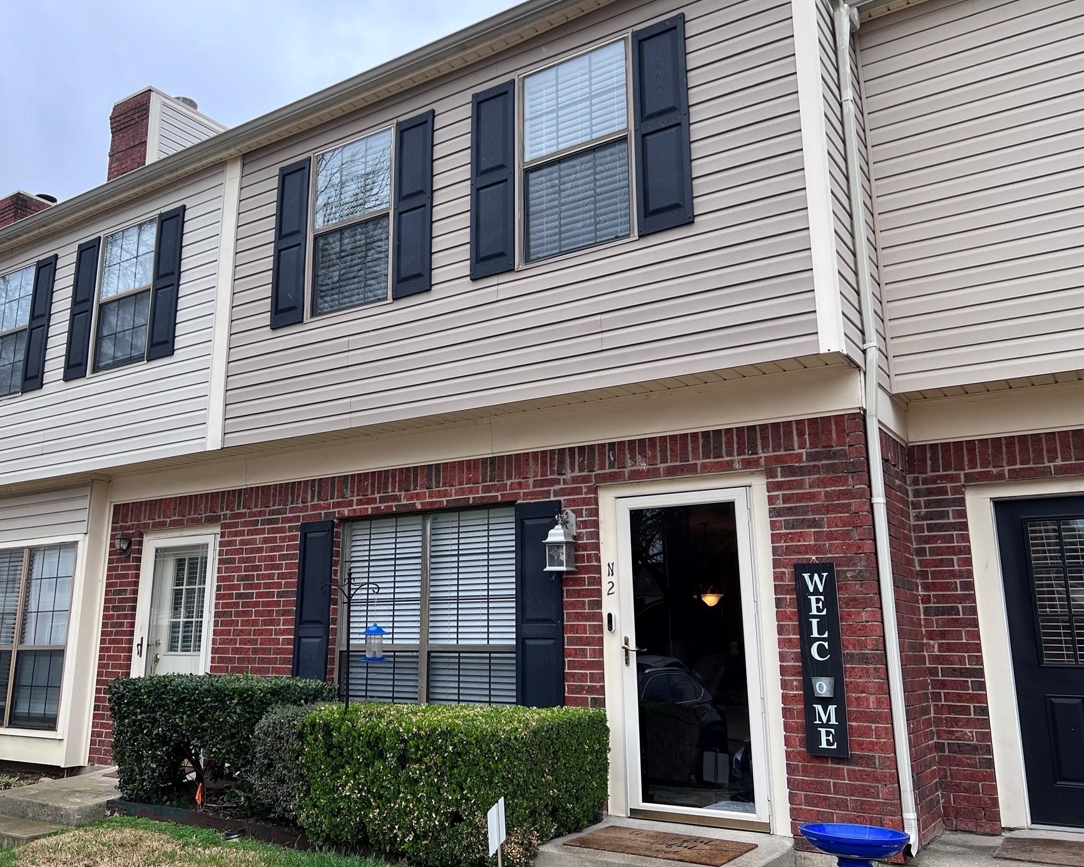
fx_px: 963
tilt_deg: +13.9
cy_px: 402
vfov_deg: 48.5
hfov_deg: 58.5
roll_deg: -0.7
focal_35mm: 30
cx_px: 463
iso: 50
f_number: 1.5
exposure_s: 1/448
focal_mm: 5.7
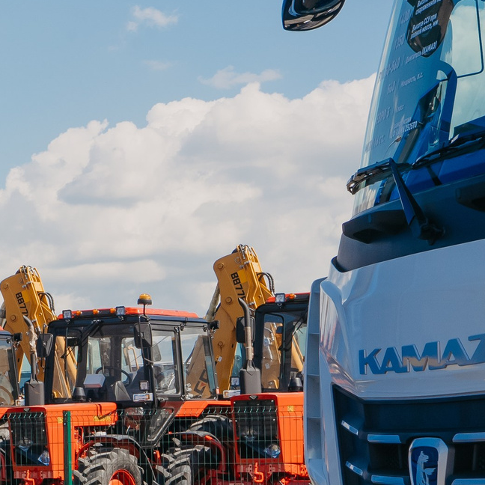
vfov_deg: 13.3
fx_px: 2077
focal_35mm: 131
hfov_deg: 11.9
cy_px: 336
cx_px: -472
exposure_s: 1/160
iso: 160
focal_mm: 39
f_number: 14
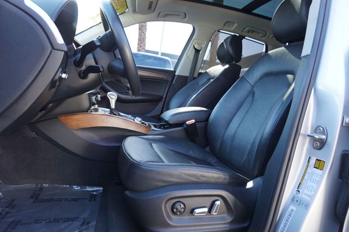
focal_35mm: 24
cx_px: 174
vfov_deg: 53.1
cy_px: 116
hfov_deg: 73.8
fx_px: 233
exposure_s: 1/60
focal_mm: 16
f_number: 4
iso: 200
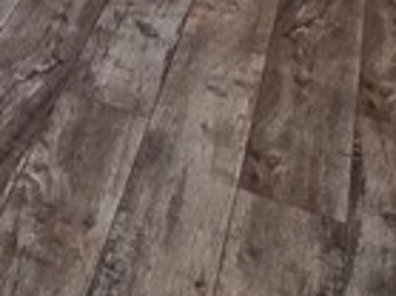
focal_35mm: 96
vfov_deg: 11.6
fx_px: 1097
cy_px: -484
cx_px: -345
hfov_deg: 16.6
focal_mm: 2.2
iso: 125
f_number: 1.9
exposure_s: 1/120
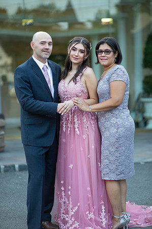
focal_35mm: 85
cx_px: 76
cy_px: 114
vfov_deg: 23.9
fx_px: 540
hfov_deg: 16.0
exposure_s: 1/500
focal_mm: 85
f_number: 2
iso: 250
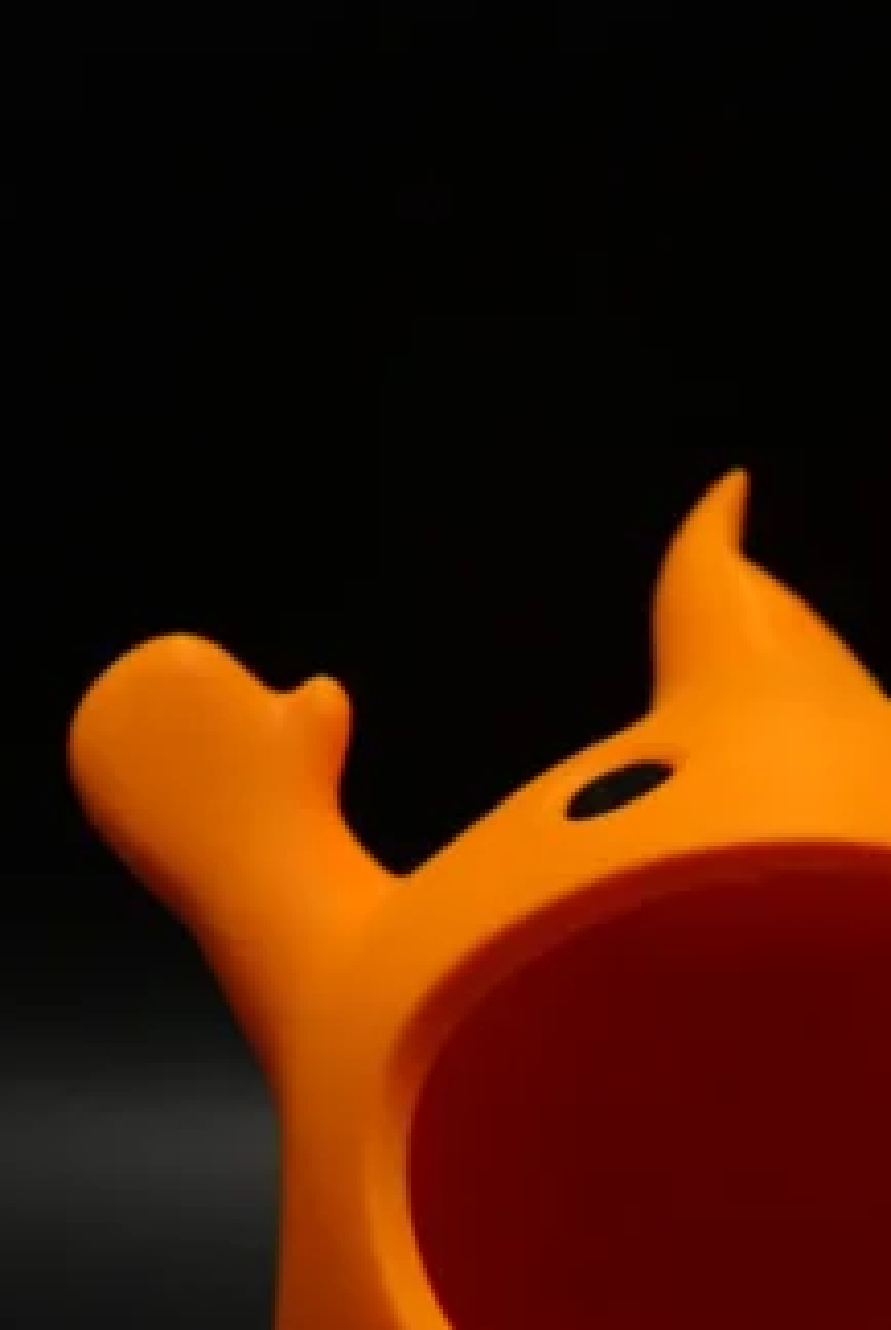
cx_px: 788
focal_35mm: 145
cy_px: 1174
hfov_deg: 9.4
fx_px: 5380
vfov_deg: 14.0
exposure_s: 1/100
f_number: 5
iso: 400
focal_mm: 35
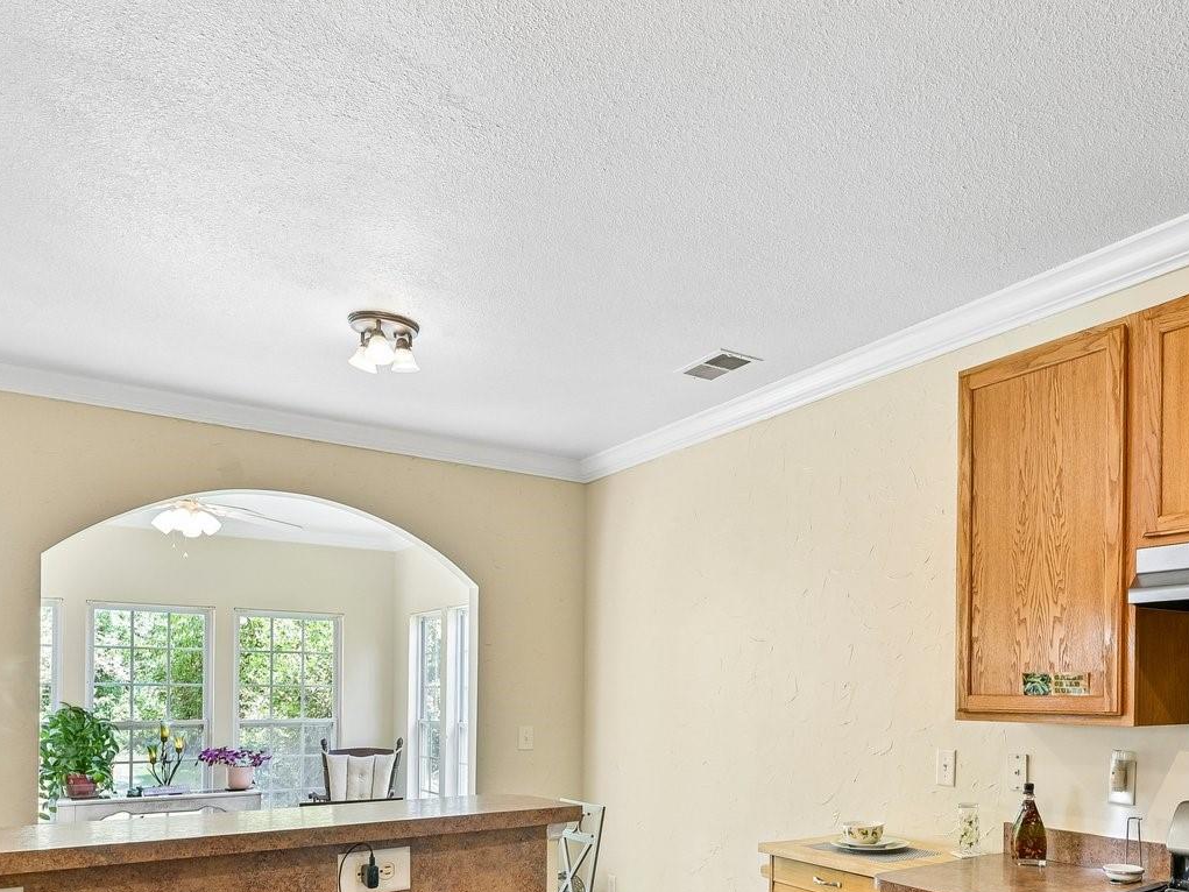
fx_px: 928
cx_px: 831
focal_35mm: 27
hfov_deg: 63.0
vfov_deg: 48.9
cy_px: 693
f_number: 8
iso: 400
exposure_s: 1/6
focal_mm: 14
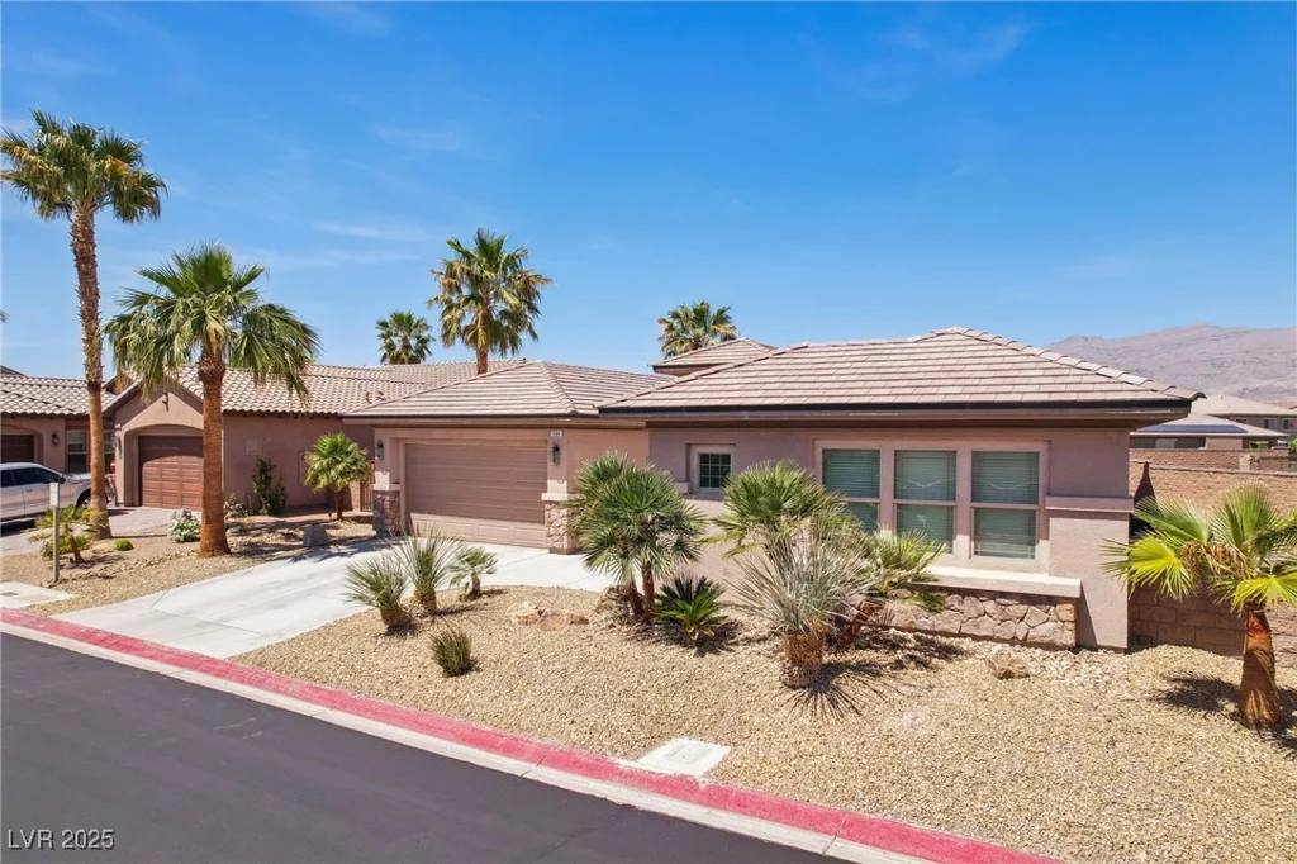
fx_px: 792
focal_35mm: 22
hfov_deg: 78.6
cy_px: 432
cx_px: 648
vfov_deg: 57.2
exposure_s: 1/2000
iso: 140
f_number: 2.8
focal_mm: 8.4
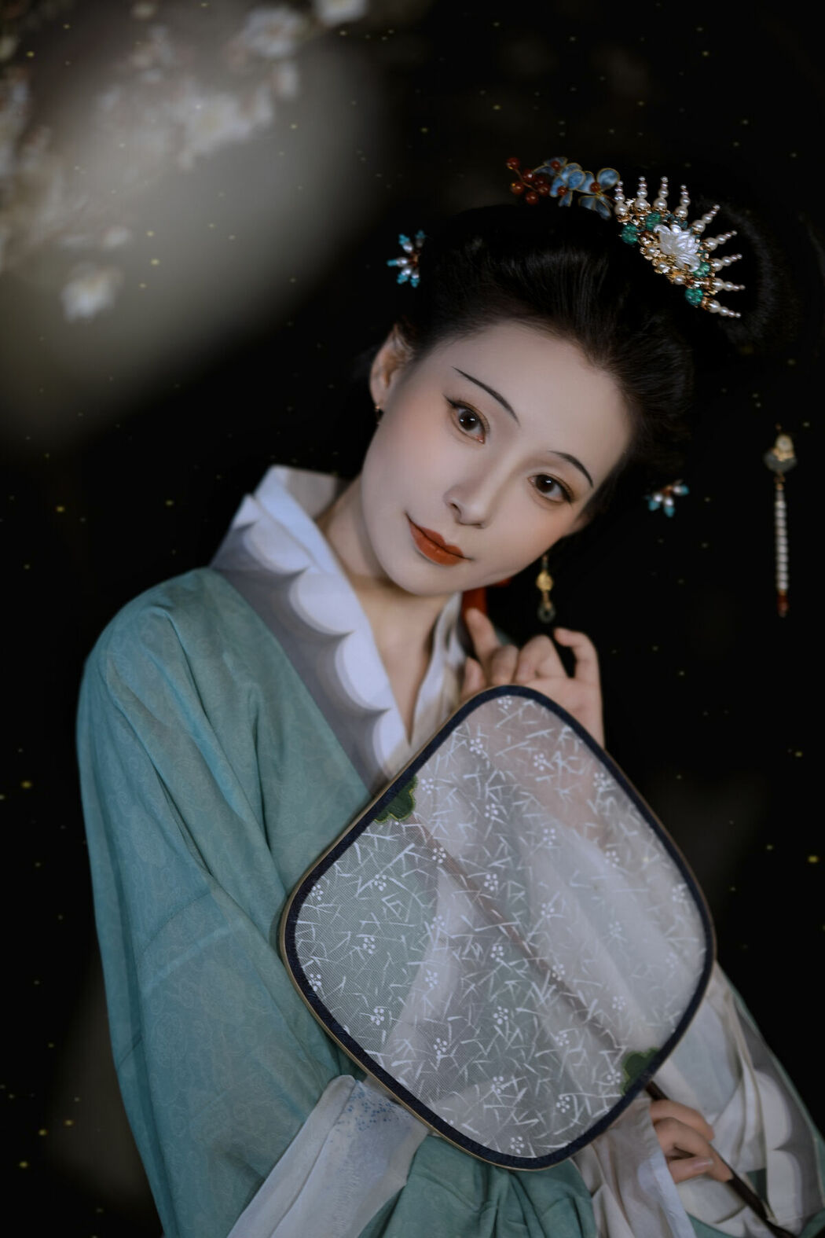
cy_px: 619
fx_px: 2922
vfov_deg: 23.9
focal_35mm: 85
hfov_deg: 16.1
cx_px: 412
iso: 200
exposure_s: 1/200
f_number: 1.4
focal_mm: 85
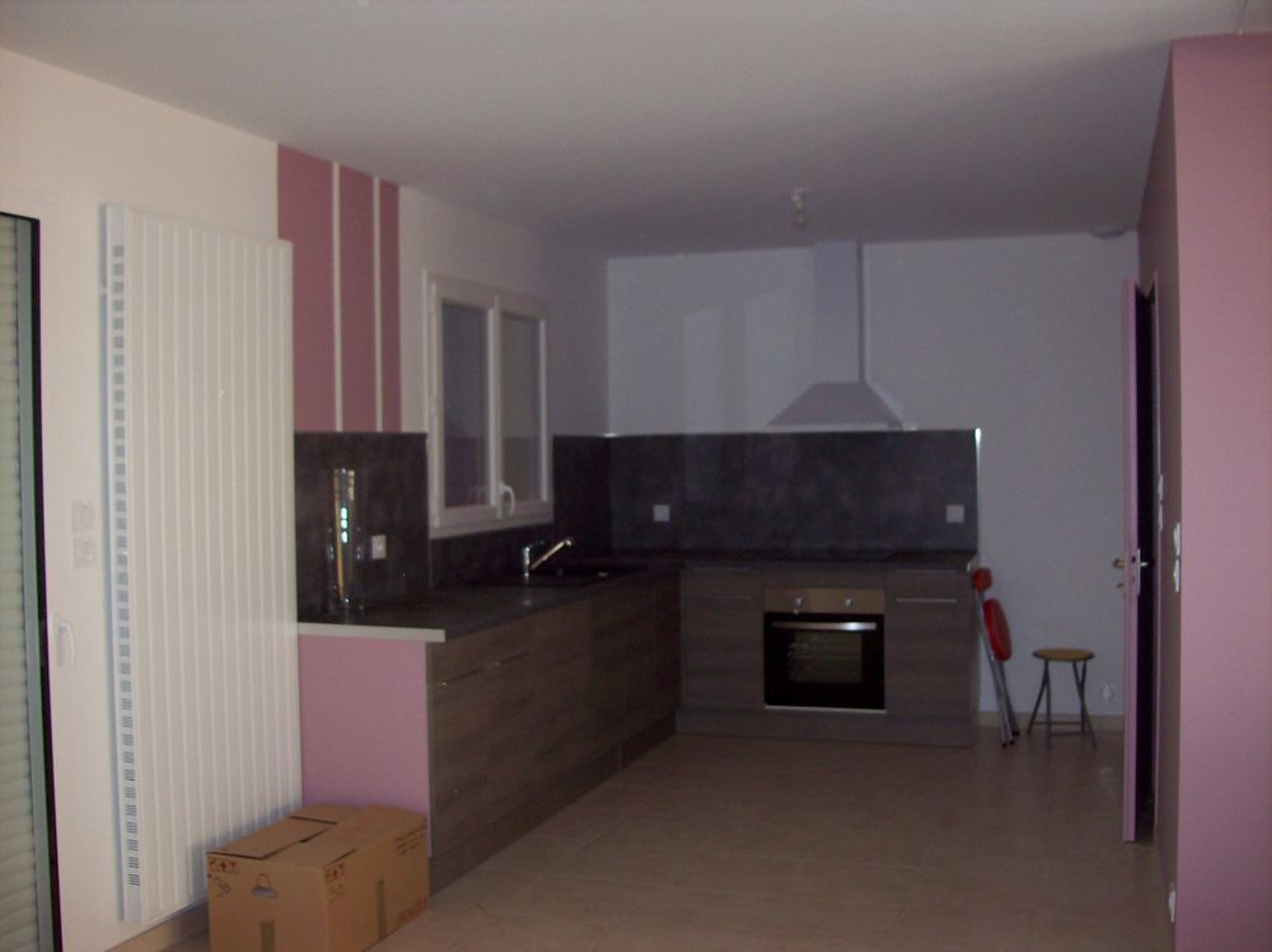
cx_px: 636
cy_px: 476
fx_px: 1322
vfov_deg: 39.6
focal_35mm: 36
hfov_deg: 51.4
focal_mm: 6
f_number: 2.7
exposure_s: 1/64
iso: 80
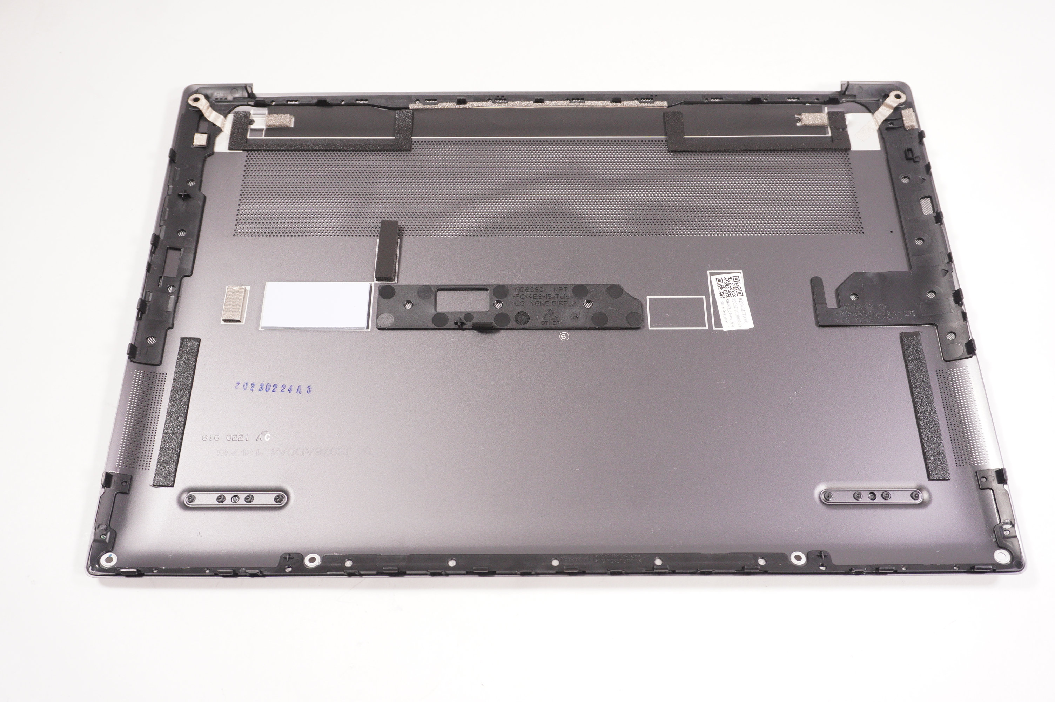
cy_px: 351
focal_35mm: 33
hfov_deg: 57.3
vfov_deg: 39.9
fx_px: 966
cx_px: 528
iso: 800
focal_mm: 22
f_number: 5.6
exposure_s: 1/160
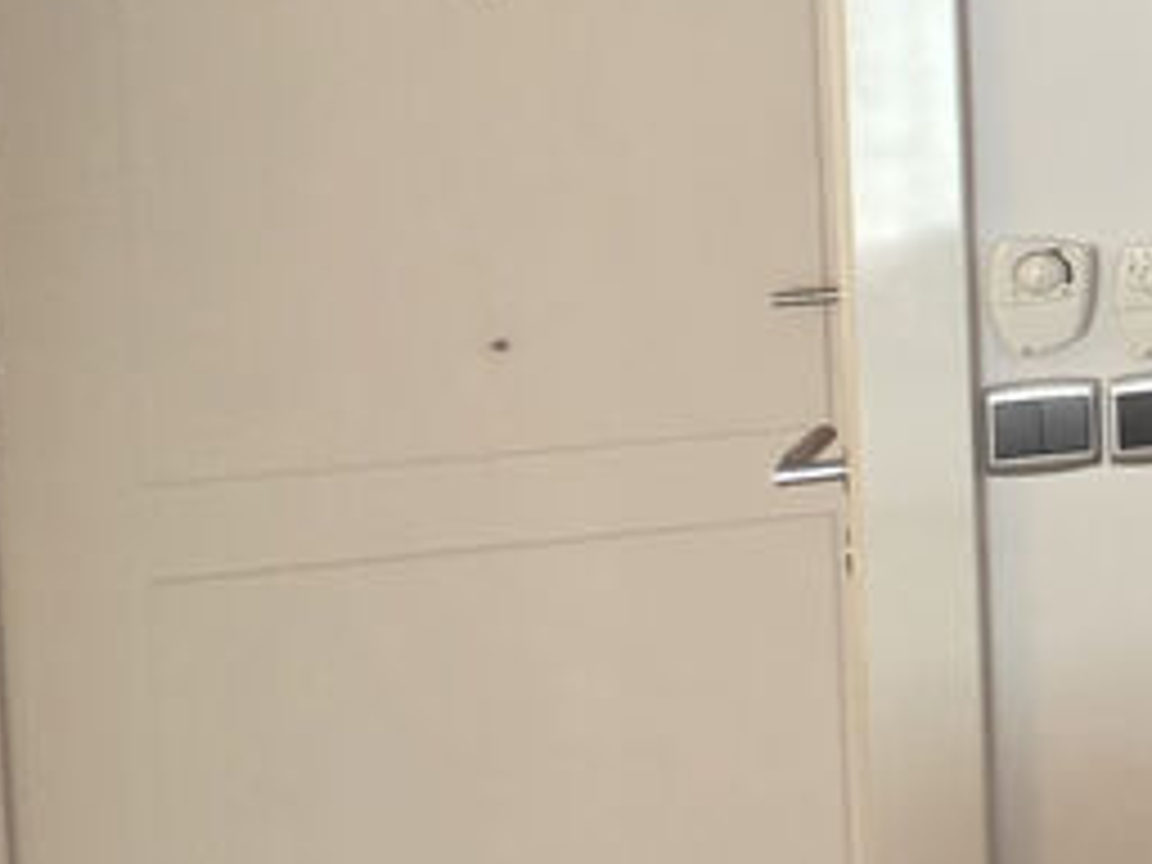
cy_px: 58
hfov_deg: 15.9
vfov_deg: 23.3
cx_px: 2673
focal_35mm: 61
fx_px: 2030
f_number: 1.9
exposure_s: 1/100
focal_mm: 2.2
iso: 200
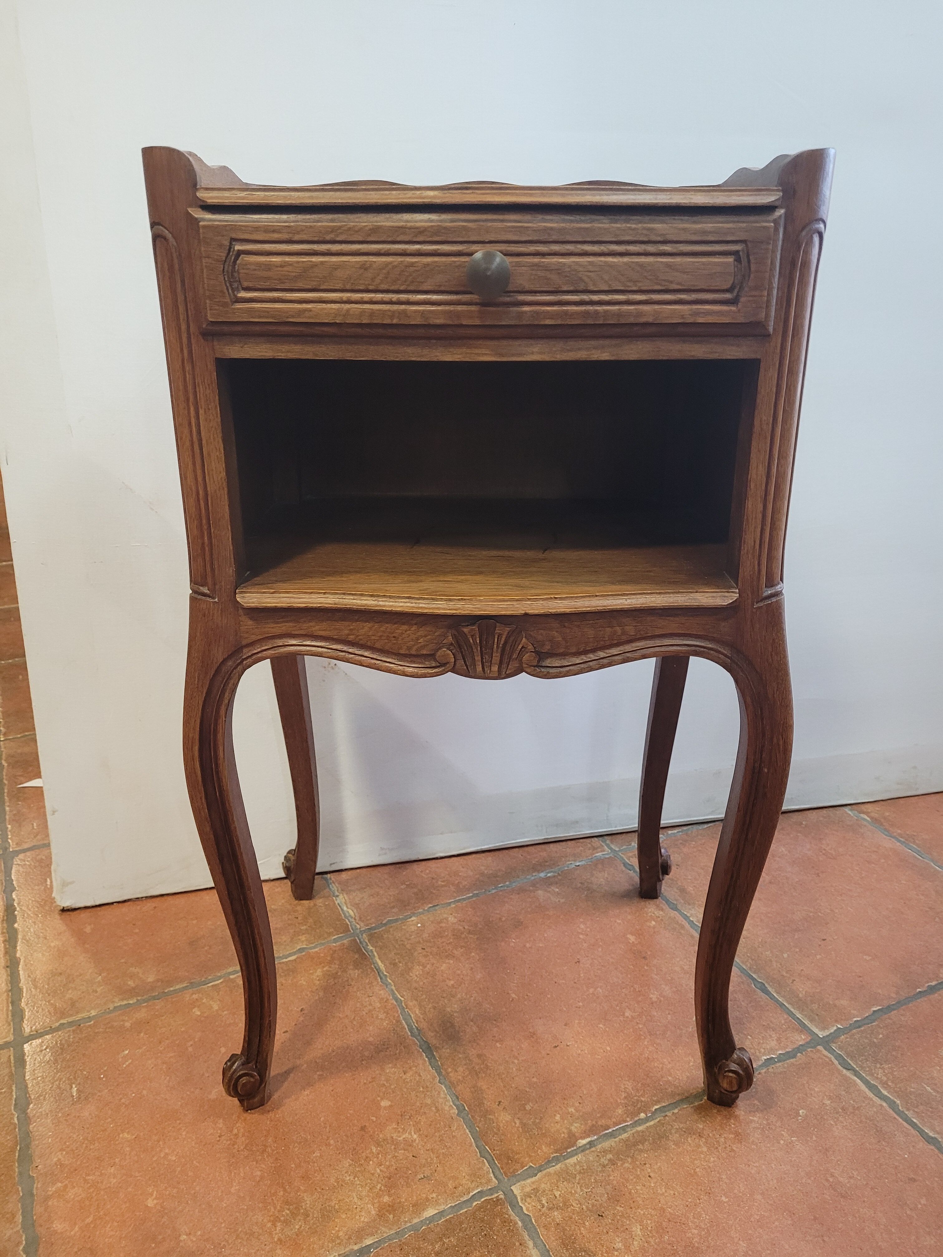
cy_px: 628
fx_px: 944
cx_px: 472
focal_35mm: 26
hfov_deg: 53.1
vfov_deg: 67.3
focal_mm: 5.4
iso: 320
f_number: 1.8
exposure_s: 1/50
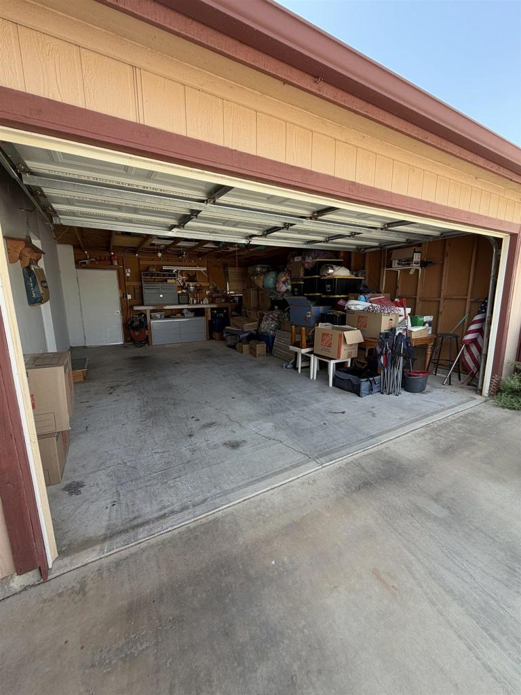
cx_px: 260
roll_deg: +0.6
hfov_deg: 85.7
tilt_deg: -9.9
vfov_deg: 102.1
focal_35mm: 14
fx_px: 281
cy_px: 348
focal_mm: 2.22
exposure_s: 1/229
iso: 40
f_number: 2.2
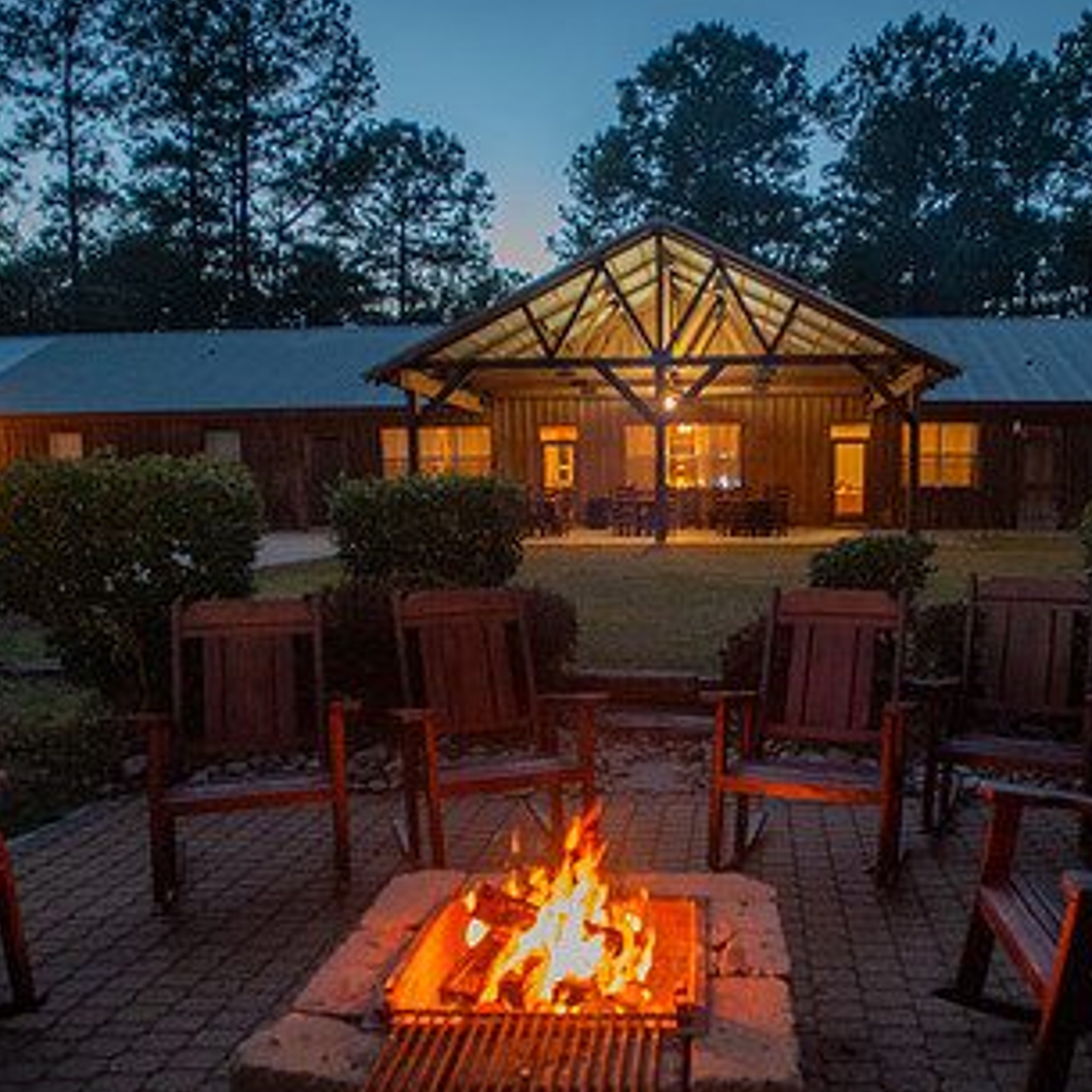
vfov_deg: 57.1
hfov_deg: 56.8
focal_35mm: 28
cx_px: 659
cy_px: 623
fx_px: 999
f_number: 2.8
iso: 4000
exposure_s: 1/50
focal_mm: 17
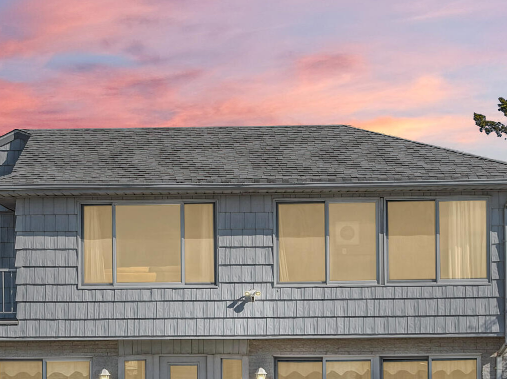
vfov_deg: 20.4
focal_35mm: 71
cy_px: 324
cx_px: 164
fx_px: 1039
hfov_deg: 27.2
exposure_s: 1/2500
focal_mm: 12.29
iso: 100
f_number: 2.8
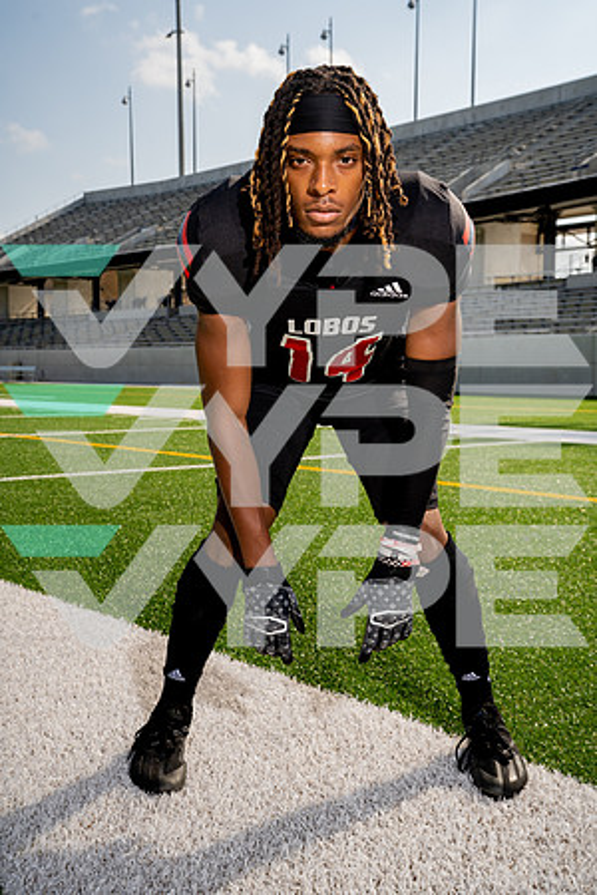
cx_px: 298
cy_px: 448
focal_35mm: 42
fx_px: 1045
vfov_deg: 46.4
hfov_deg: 31.9
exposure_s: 1/250
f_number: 7.1
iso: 100
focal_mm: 42
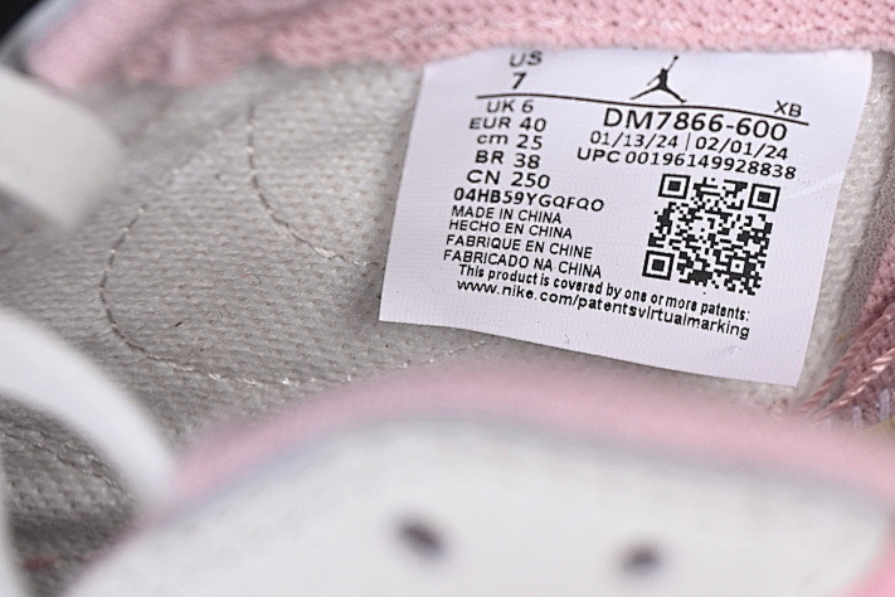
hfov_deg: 17.9
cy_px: 227
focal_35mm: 114
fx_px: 2834
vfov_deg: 12.0
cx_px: 655
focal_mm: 50
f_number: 7.1
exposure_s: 1/80
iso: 160
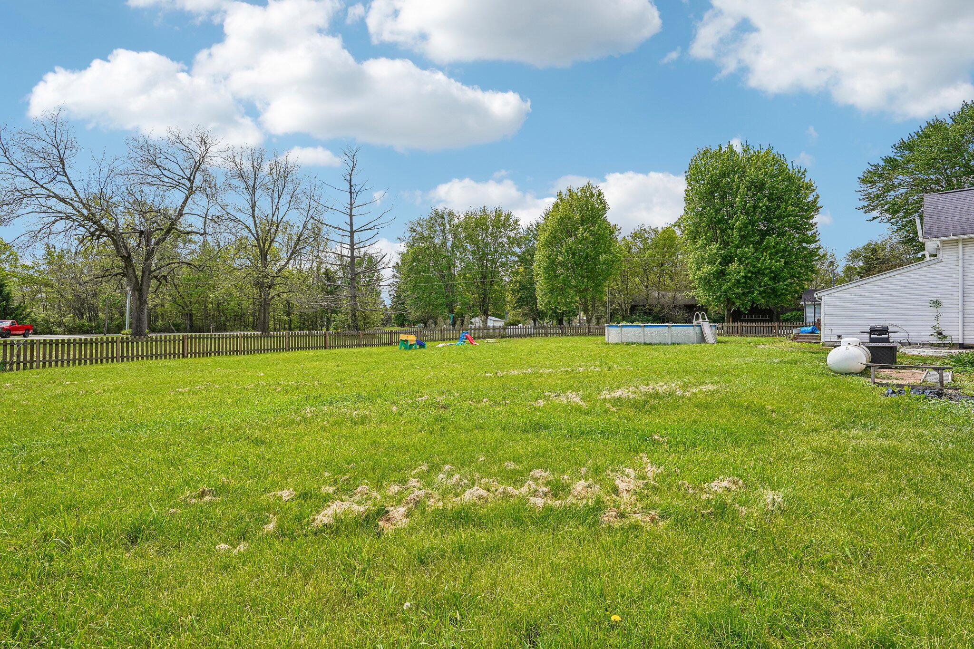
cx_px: 487
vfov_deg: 73.7
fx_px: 433
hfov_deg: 96.7
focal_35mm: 16
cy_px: 324
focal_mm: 16
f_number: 8
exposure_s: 1/320
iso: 100
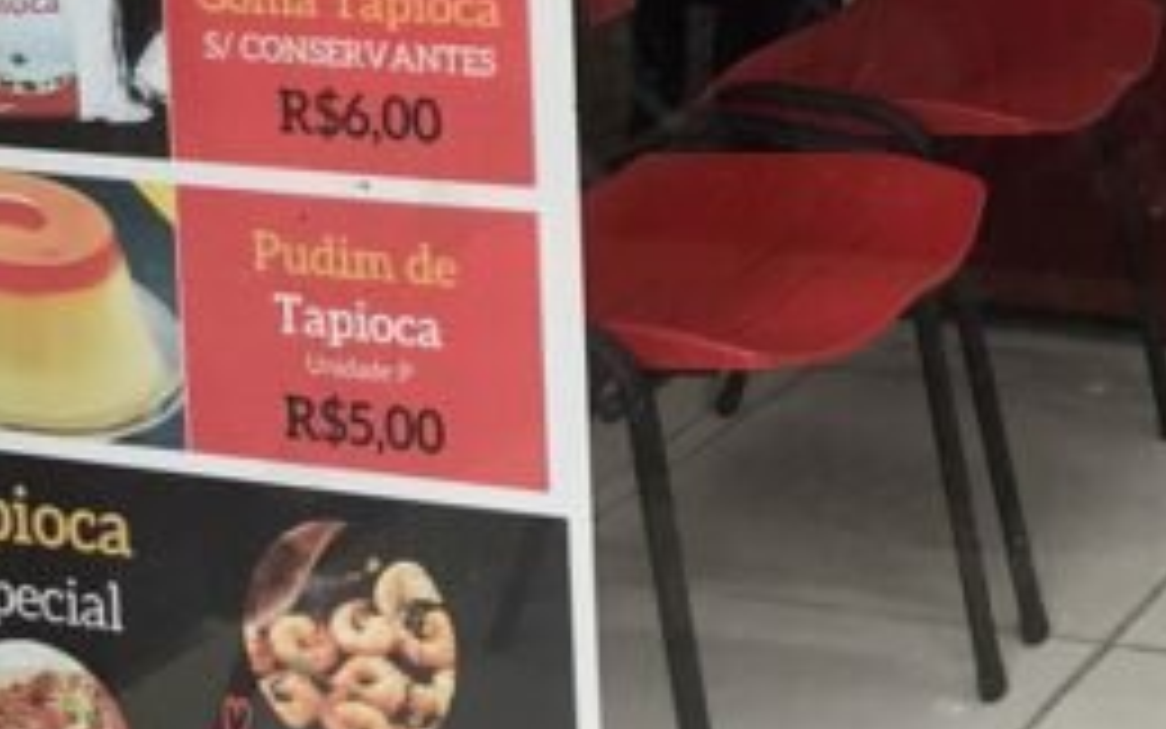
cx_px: 1175
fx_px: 3496
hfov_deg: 18.4
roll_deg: -0.1
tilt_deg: -3.8
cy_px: -441
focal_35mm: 110
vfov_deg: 11.3
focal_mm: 3.99
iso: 25
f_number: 1.8
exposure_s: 1/60
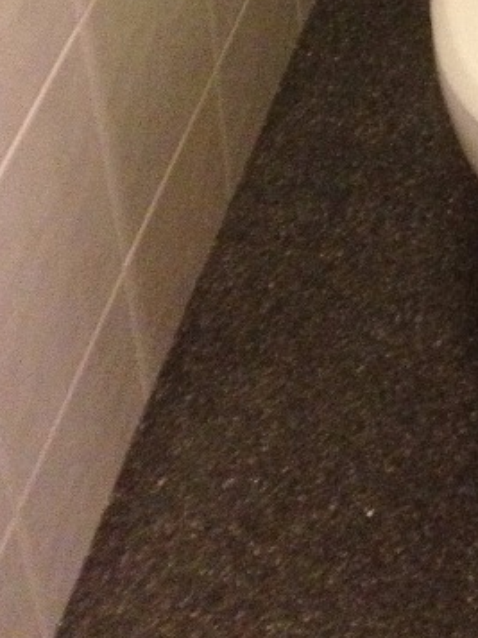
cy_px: -330
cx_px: 788
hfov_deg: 11.8
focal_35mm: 118
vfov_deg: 15.4
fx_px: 2173
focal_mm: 4.28
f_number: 2.4
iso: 400
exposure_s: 1/20
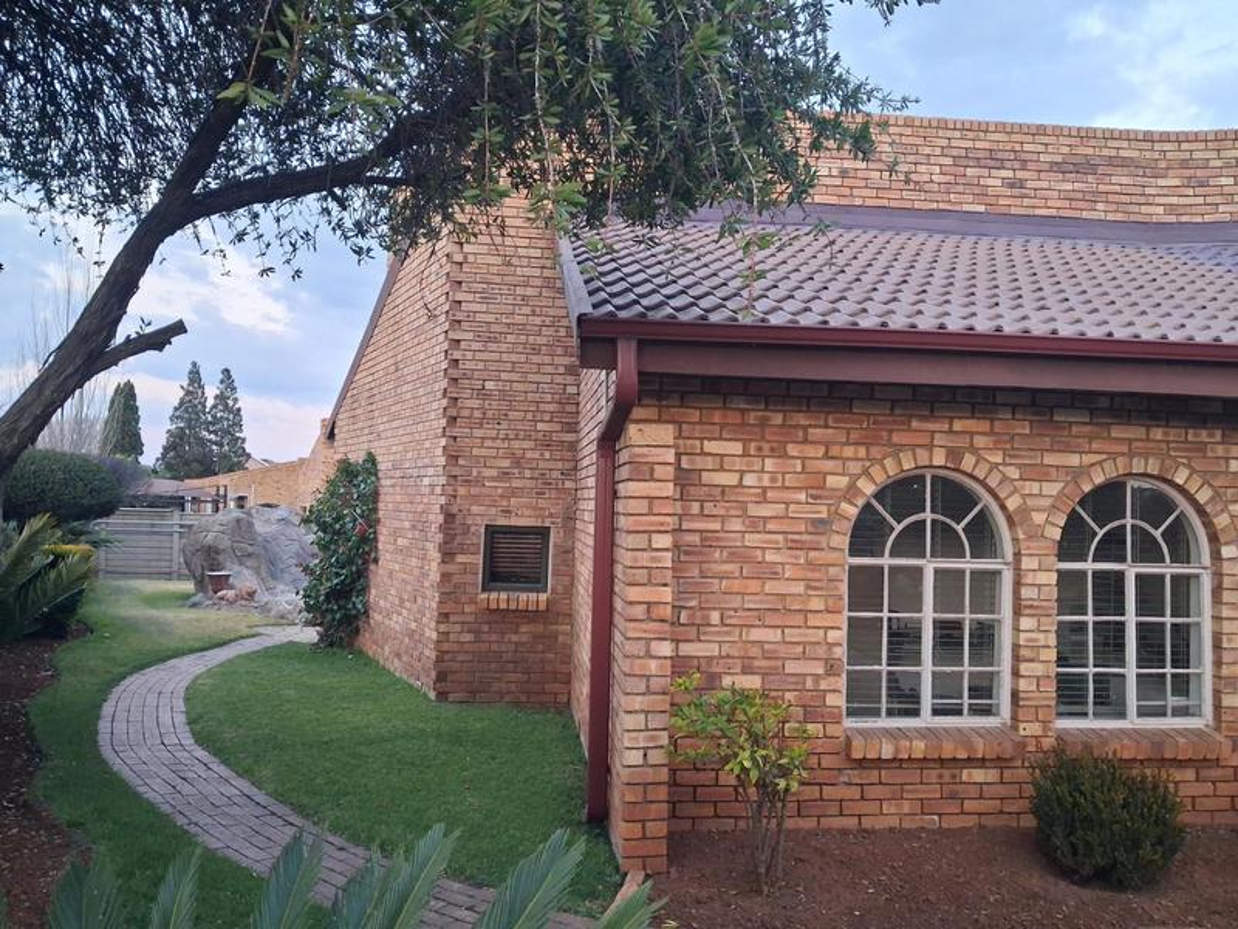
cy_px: 464
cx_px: 619
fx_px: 966
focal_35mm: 27
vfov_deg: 51.4
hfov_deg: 65.3
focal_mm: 4
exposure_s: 1/50
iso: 400
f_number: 1.8
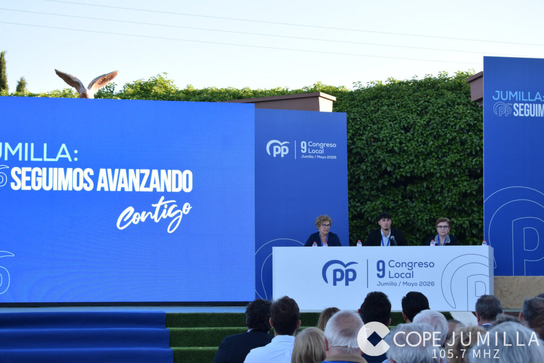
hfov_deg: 28.1
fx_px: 1088
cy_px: 182
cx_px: 272
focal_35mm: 72
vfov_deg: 18.9
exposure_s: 1/250
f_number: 8
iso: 400
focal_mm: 48
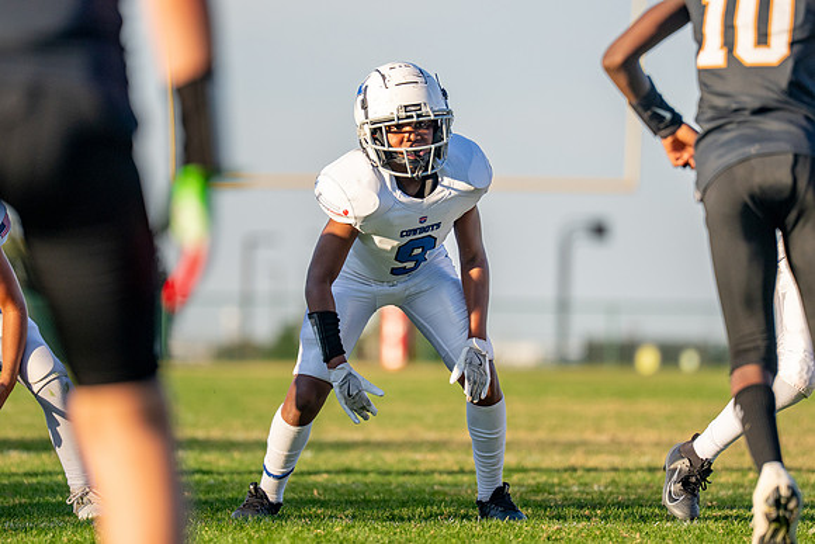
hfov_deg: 6.5
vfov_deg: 4.4
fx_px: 7143
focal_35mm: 315
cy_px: 291
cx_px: 396
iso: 200
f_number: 2.8
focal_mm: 200
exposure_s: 1/2500
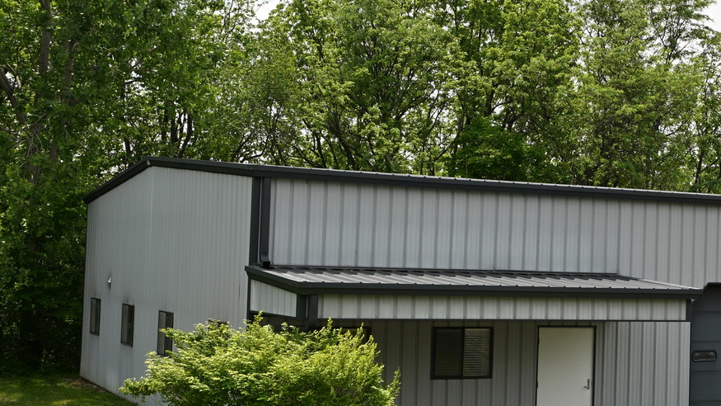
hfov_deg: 32.3
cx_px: 525
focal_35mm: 64
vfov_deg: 18.8
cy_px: 205
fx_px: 1223
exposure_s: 1/200
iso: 100
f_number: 10
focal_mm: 22
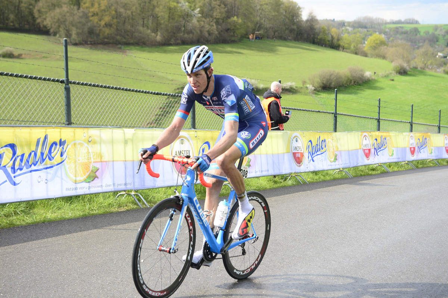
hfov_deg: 32.4
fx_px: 771
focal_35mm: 62
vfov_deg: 21.9
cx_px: 224
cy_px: 149
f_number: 5
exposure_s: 1/1000
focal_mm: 62
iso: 500
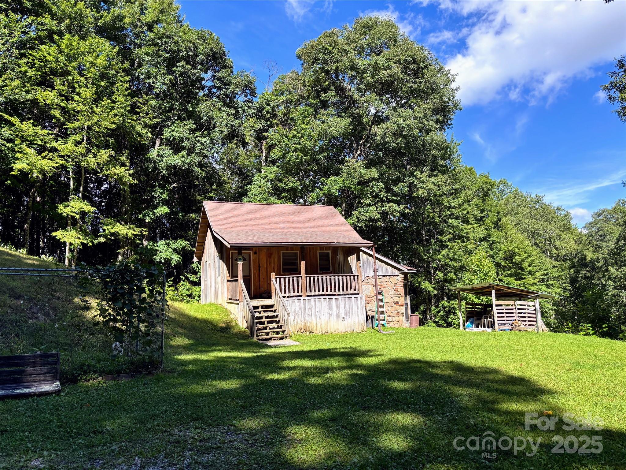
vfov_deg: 53.1
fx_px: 470
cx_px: 313
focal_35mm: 26
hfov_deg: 67.3
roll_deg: +1.4
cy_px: 235
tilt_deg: +6.0
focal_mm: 5.96
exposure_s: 1/1311
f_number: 1.6
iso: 50
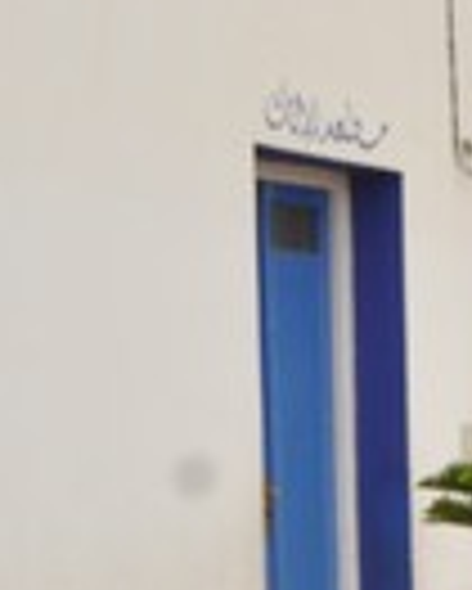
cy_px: 610
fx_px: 3837
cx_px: 1340
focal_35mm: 220
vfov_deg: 8.7
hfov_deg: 6.5
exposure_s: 1/200
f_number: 8
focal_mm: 32
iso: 200
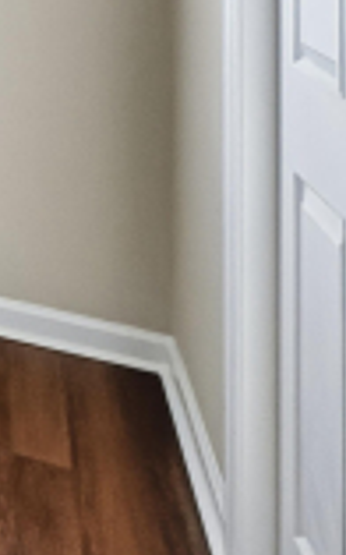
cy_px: -124
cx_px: -644
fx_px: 951
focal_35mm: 63
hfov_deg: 12.0
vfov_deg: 28.1
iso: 80
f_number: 2.2
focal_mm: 2.22
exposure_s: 1/120
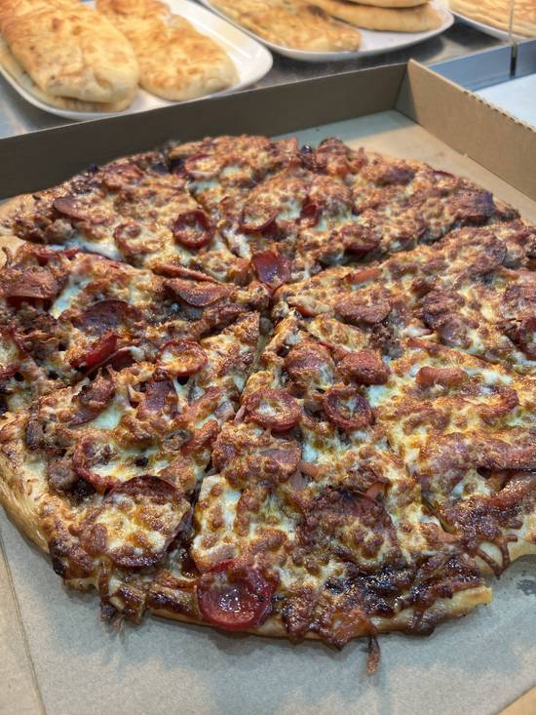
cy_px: 358
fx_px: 537
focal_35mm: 26
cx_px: 268
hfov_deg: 53.1
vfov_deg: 67.3
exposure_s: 1/100
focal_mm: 5.7
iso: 80
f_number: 1.5
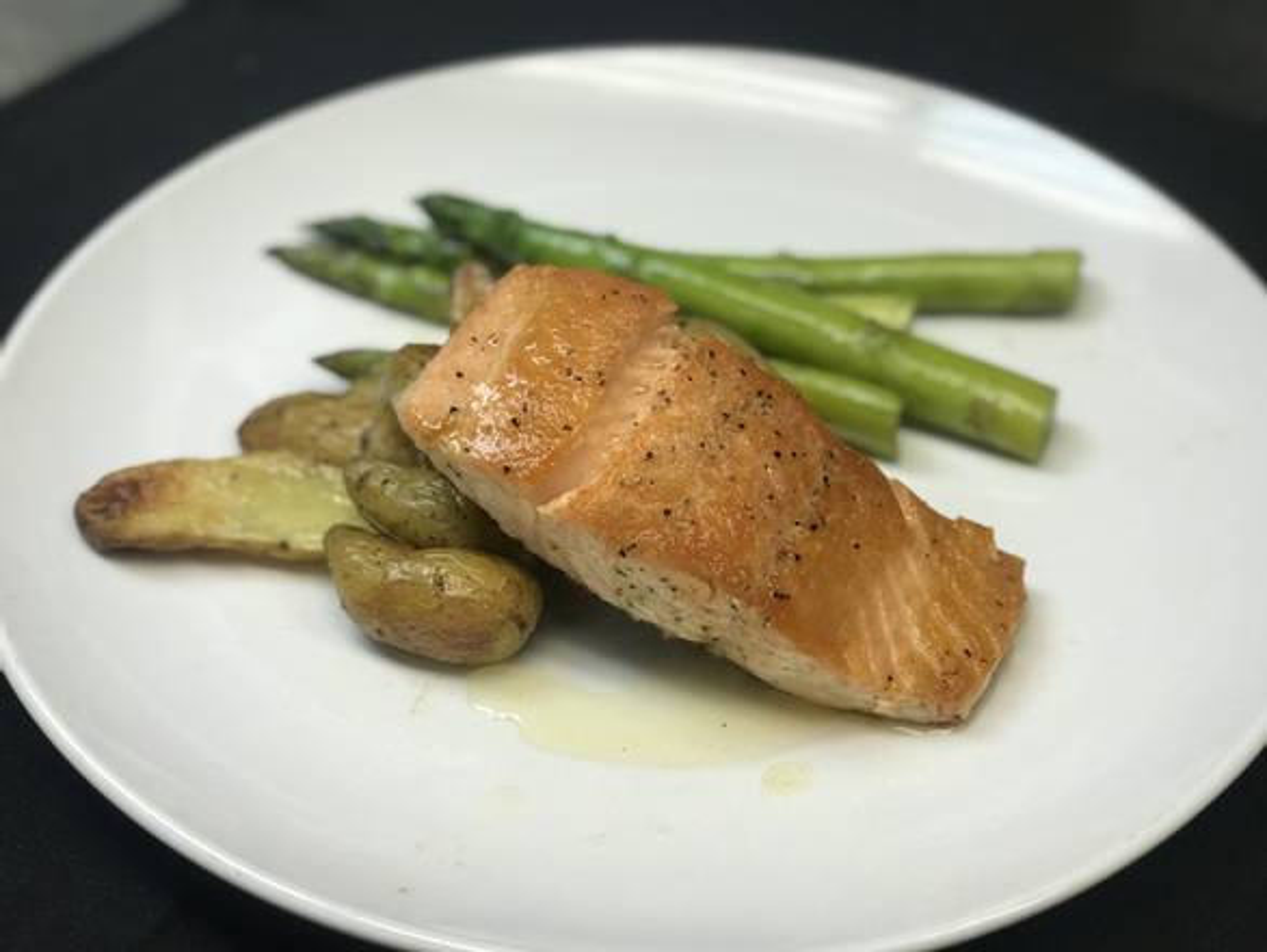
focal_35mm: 57
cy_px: 476
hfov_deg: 33.8
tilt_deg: -42.6
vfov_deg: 25.7
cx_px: 634
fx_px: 2087
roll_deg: -0.4
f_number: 2.8
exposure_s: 1/60
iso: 64
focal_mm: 6.6
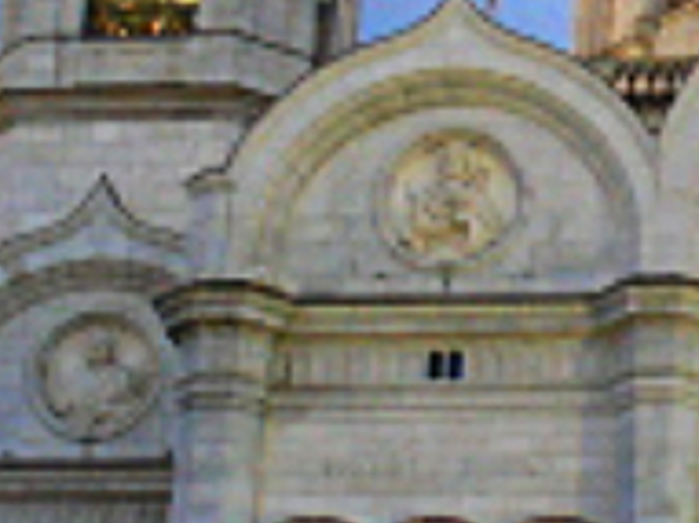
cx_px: 1145
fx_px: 3693
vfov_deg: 8.1
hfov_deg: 10.3
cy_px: 199
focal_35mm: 183
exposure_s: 1/15
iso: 200
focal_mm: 7.4
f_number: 2.8
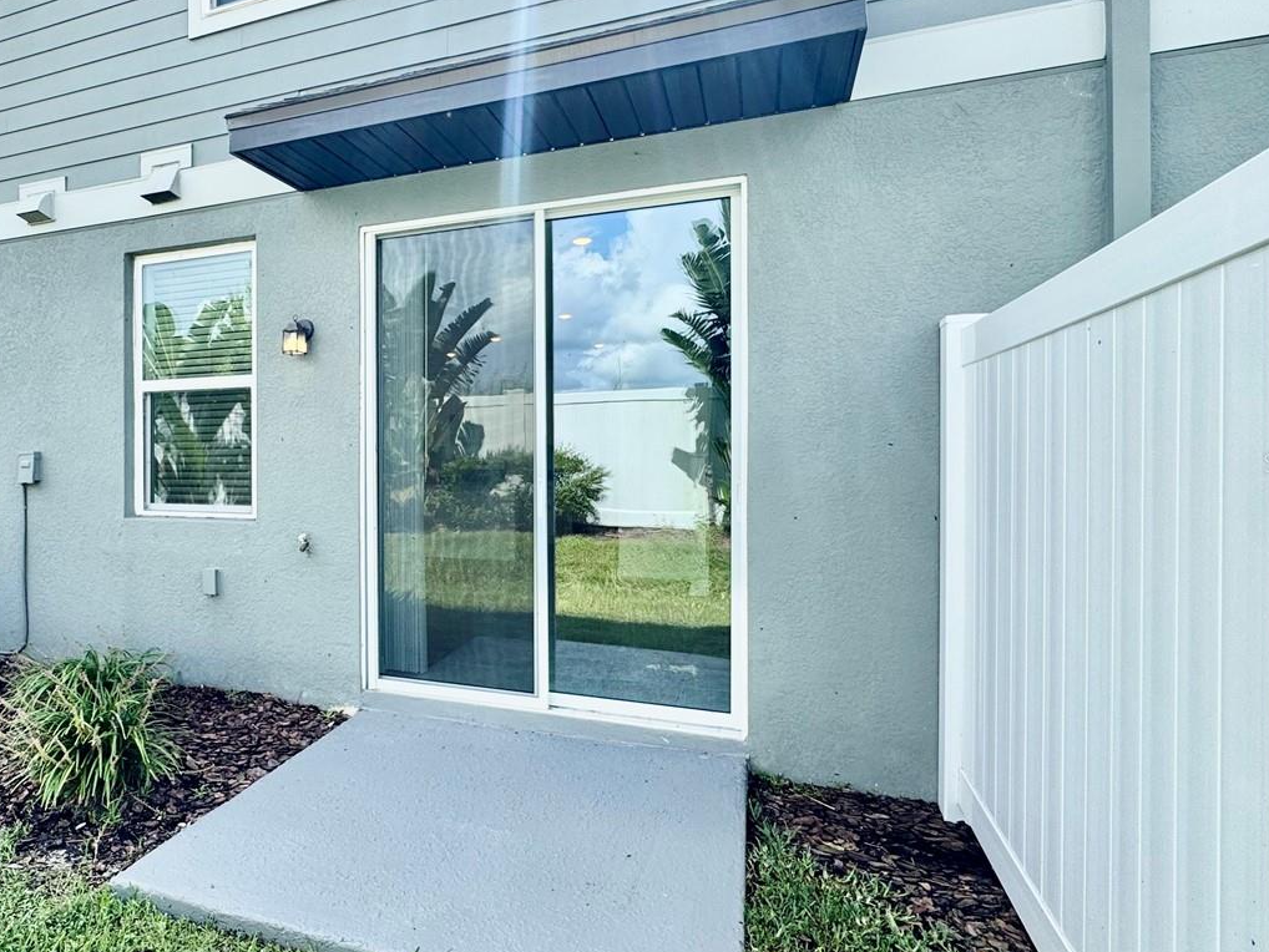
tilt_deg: -0.3
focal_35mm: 22
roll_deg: +0.3
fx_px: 807
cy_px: 462
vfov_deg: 61.1
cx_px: 384
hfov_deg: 73.1
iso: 40
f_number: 2.2
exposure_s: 1/631
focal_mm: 2.22
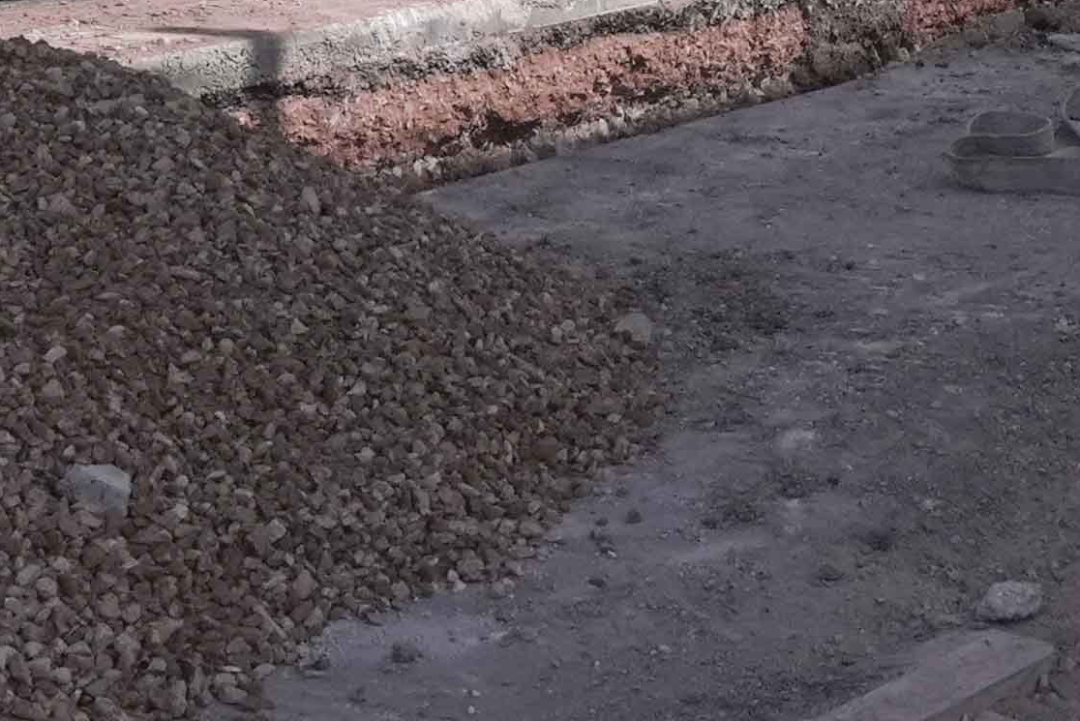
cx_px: 997
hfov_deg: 17.6
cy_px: -208
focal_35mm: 114
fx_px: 3421
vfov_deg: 11.7
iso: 3200
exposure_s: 1/8000
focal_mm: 30
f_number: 13
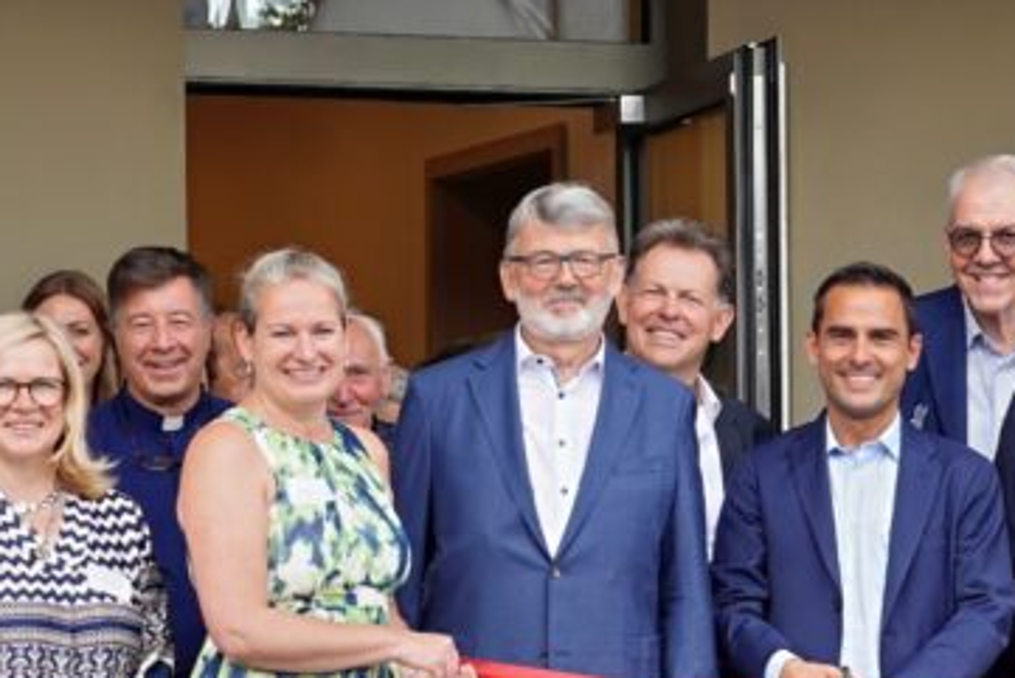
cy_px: 685
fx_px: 3920
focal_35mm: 139
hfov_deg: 14.8
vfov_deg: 9.8
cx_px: 470
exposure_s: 1/100
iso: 100
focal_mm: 49
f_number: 5.6
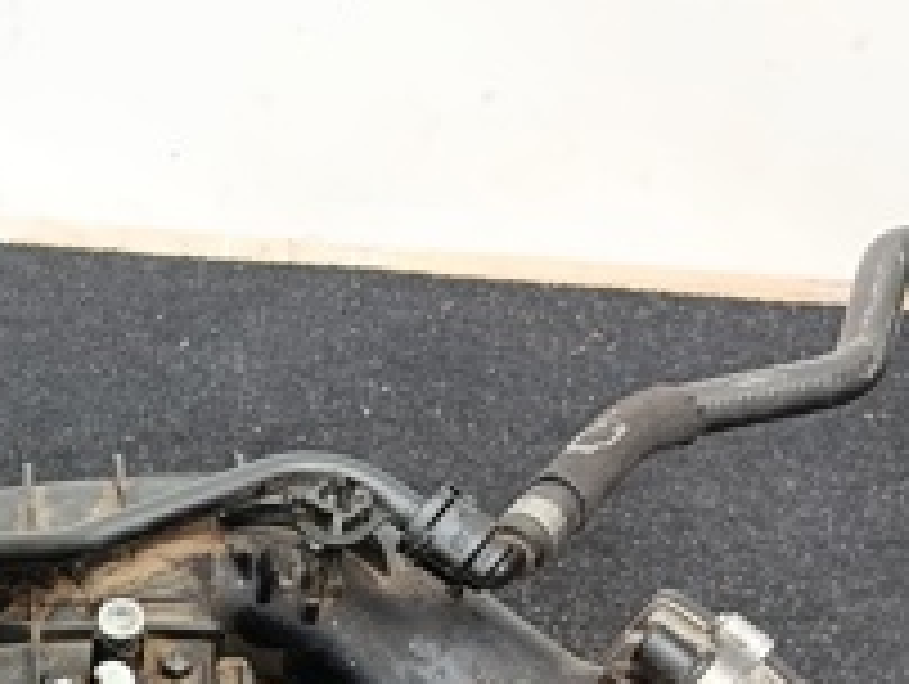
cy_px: 850
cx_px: -135
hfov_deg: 23.7
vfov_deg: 18.3
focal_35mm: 76
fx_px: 1998
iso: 102
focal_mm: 5.24
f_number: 1.7
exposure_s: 1/100
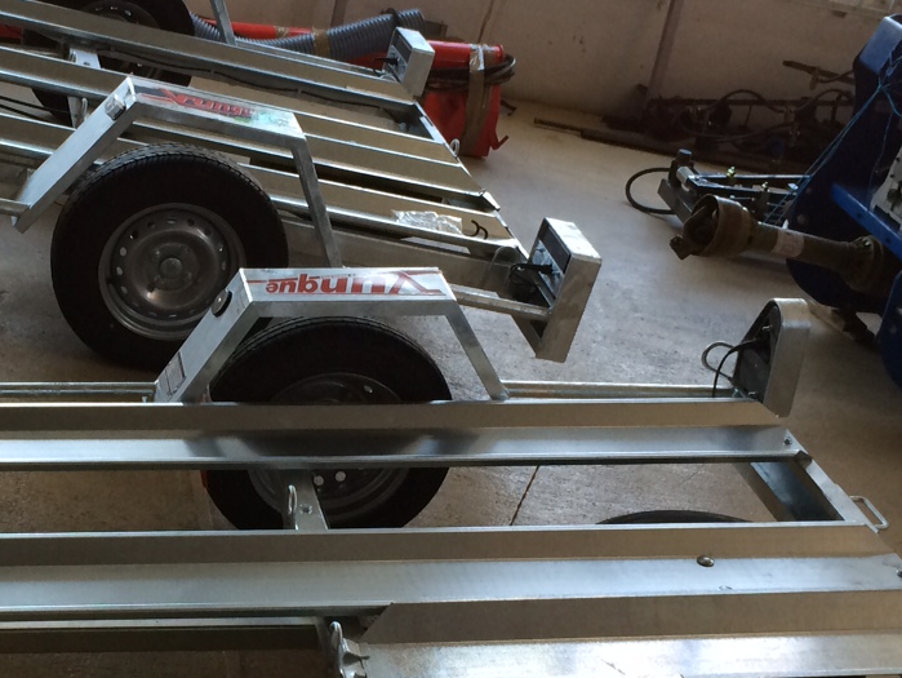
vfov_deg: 21.0
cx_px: 201
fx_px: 1825
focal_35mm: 70
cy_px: 404
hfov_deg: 27.3
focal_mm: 4.12
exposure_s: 1/40
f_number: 2.2
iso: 40
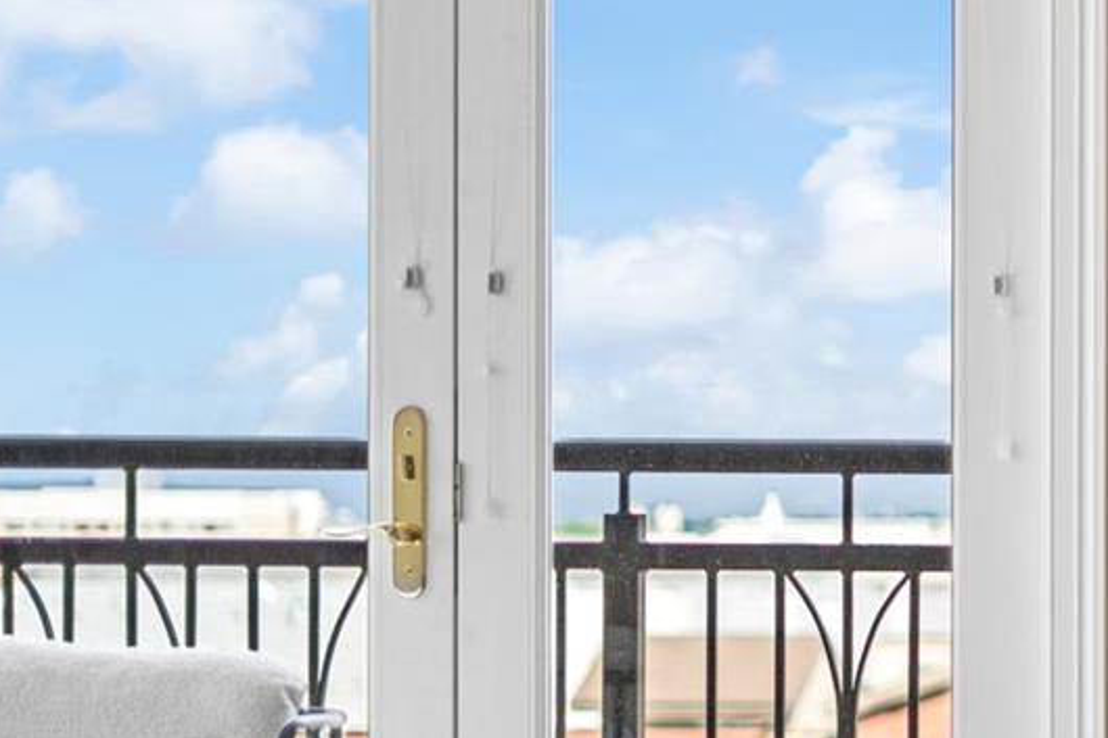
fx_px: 4646
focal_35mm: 151
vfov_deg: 9.1
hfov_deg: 12.9
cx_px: 1622
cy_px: 408
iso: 100
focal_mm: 50
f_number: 1.8
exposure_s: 1/50
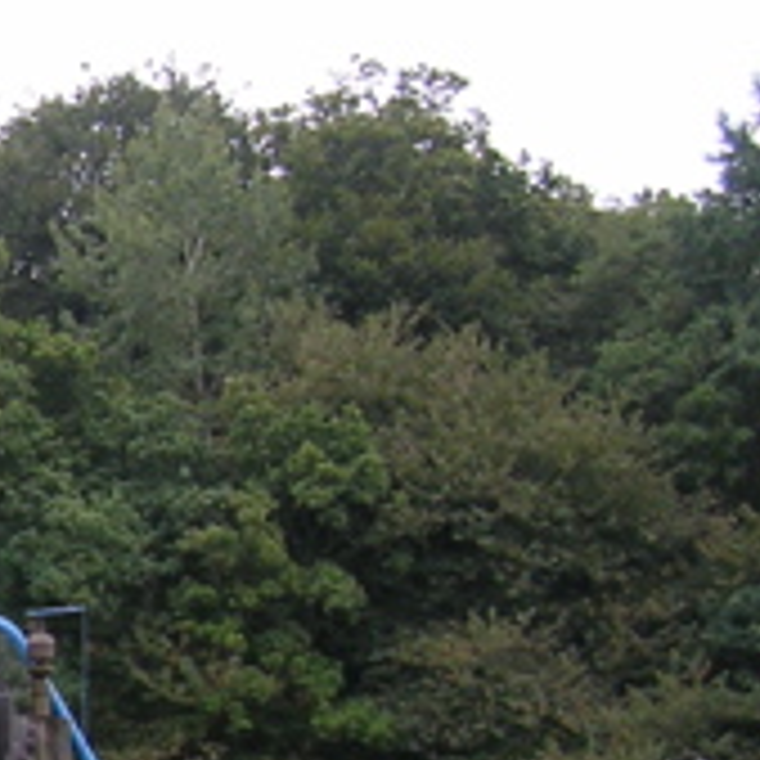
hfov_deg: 12.4
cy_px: 688
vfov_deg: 13.6
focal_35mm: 127
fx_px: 3155
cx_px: -675
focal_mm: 5.8
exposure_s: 1/126
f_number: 2.8
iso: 50
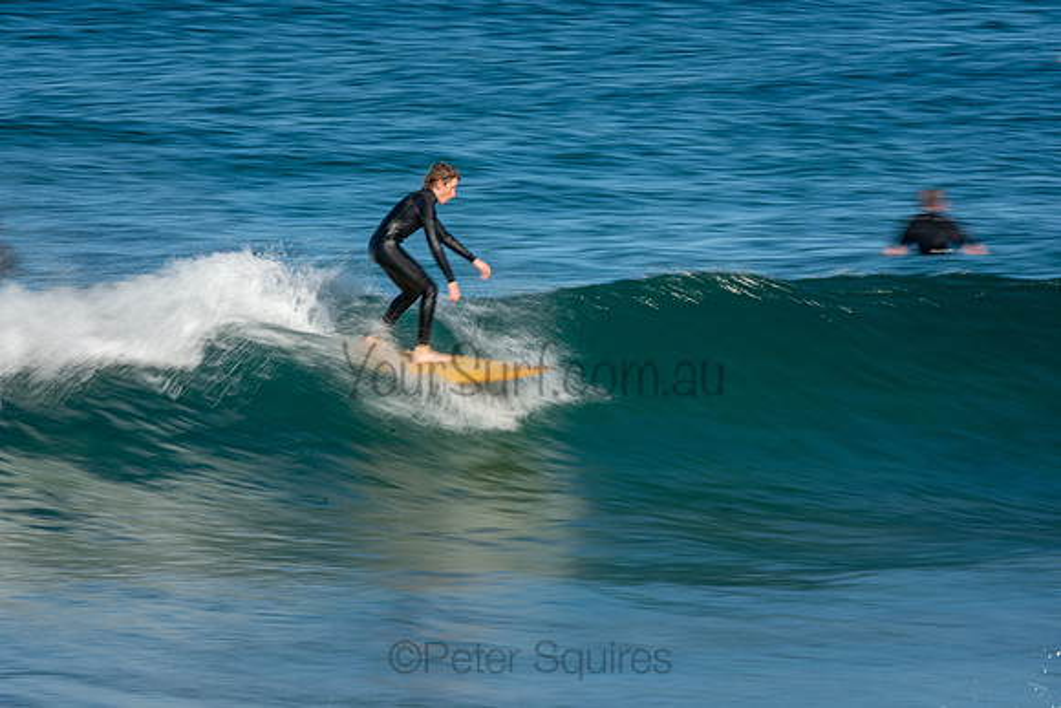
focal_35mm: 600
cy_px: 354
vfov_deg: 2.3
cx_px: 530
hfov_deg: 3.4
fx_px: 17687
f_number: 22
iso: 100
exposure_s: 1/25
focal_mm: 400
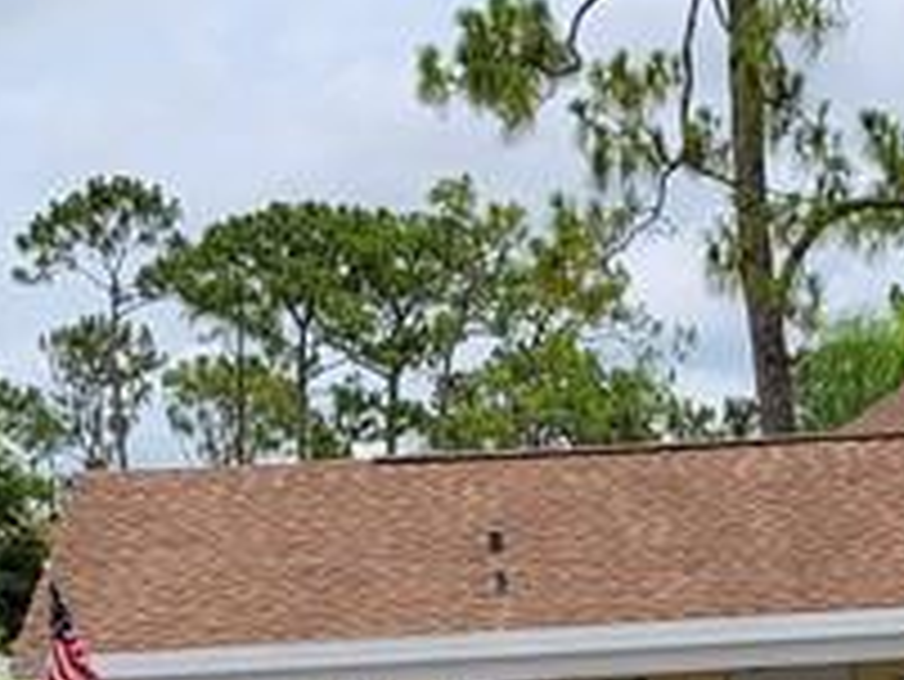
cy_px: 639
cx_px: 756
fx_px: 3188
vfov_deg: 12.1
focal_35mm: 122
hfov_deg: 16.0
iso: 16
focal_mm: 6.7
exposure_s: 1/1222
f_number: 1.8
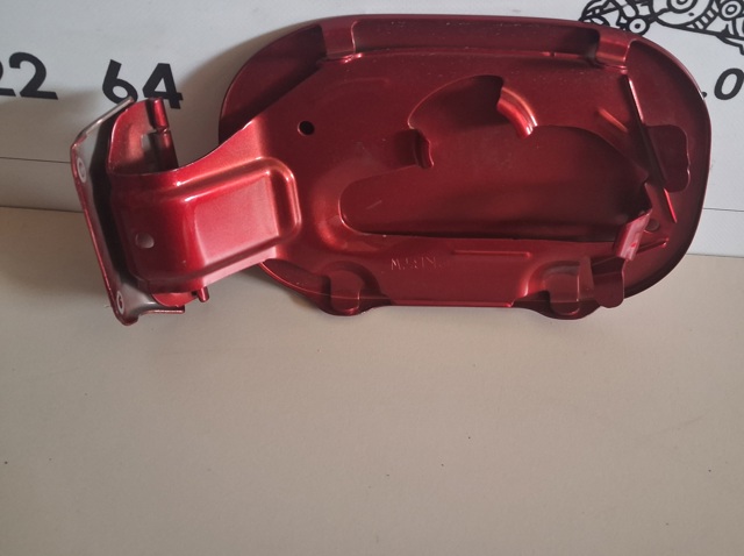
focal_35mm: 27
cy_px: 278
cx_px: 372
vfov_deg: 51.2
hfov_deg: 65.4
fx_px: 579
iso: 250
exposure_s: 1/50
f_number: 1.8
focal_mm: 4
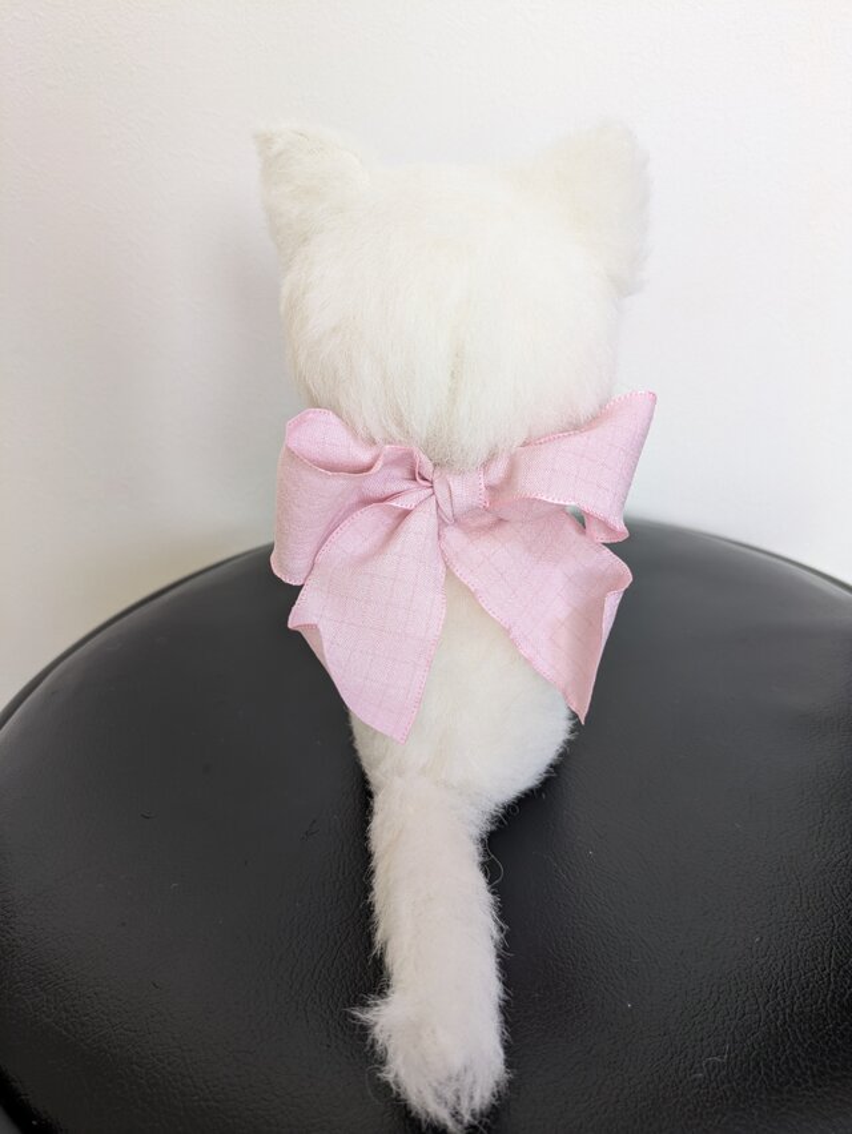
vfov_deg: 69.4
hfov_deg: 54.9
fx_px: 820
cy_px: 567
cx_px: 426
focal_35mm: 25
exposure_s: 1/40
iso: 98
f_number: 1.89
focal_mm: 5.43
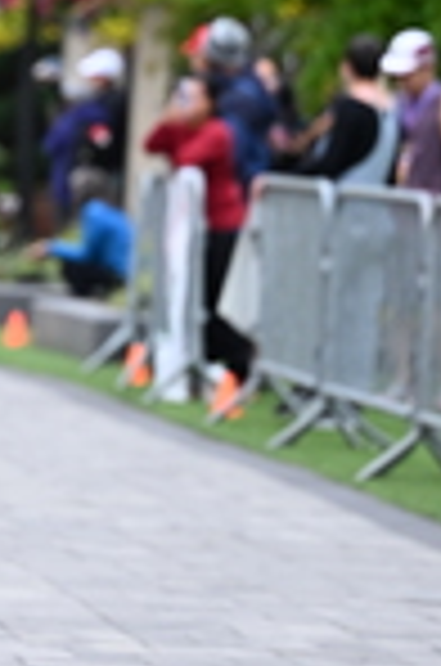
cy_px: -54
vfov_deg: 5.4
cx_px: -227
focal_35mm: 384
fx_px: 7089
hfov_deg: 3.5
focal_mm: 103
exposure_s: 1/2000
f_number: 2.8
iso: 640
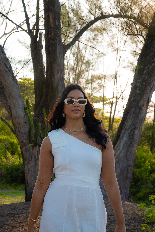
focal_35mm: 75
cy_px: 116
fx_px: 484
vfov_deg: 27.0
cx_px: 78
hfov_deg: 18.2
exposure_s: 1/250
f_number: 6.3
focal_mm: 50
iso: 320
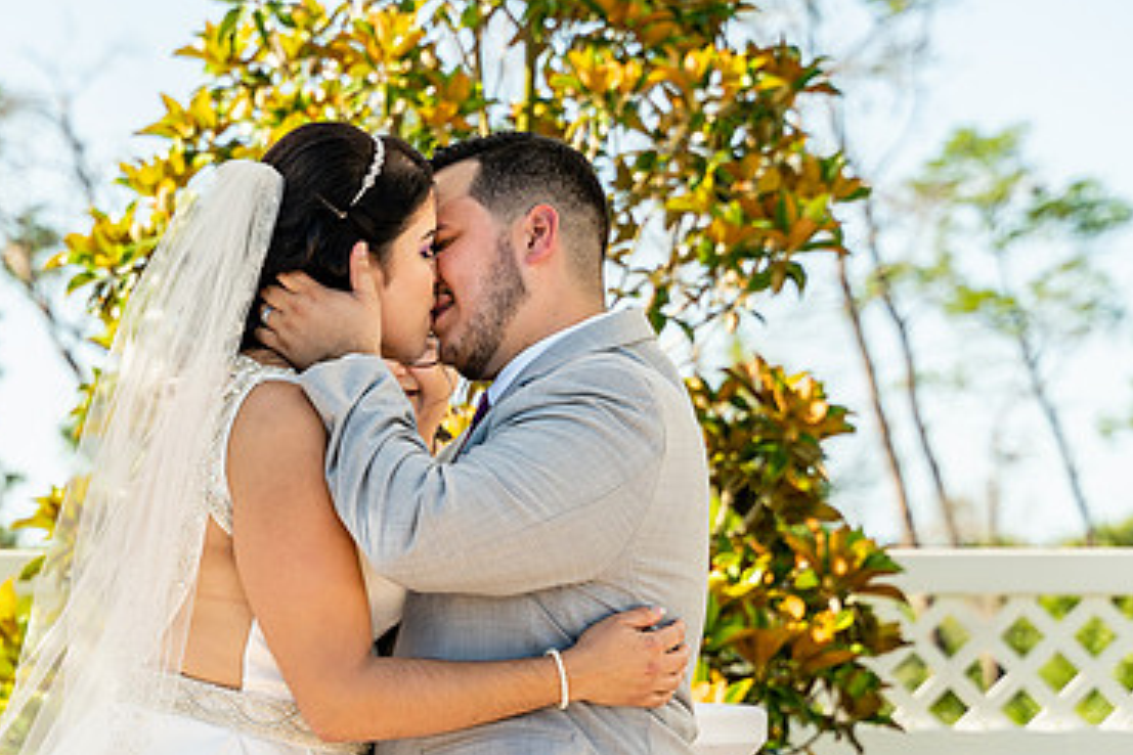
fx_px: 5287
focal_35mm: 168
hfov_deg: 12.2
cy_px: 701
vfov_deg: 8.1
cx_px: 150
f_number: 4.5
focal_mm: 75
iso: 100
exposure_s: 1/200
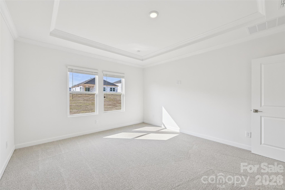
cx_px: 142
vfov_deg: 81.2
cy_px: 95
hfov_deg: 104.3
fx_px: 111
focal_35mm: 14
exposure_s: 1/60
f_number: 8
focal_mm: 14
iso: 100
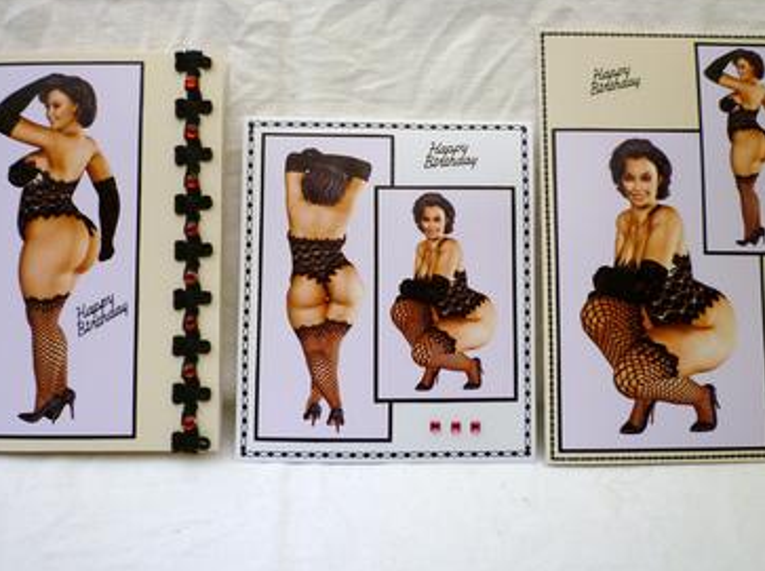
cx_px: 381
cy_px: 224
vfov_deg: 39.4
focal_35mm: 36
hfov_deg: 51.4
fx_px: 794
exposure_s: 1/80
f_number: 3.3
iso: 80
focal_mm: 5.2
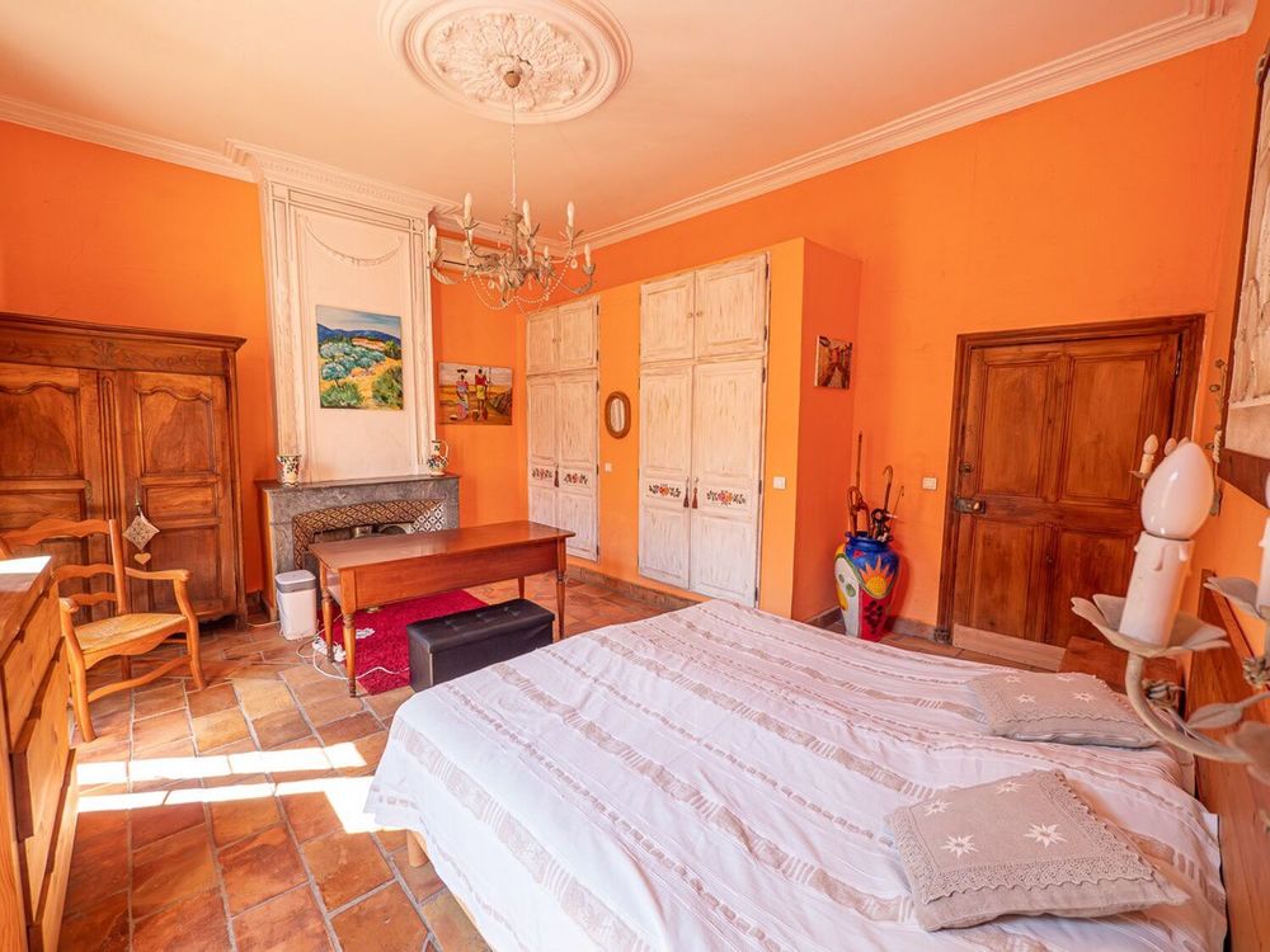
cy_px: 476
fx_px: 550
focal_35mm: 15
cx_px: 635
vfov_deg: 81.7
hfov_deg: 98.2
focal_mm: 7
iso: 320
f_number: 4
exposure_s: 1/60
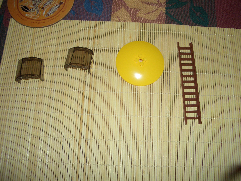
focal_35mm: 35
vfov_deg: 40.7
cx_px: 120
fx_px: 244
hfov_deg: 52.6
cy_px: 90
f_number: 2.6
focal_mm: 5.8
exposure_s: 1/60
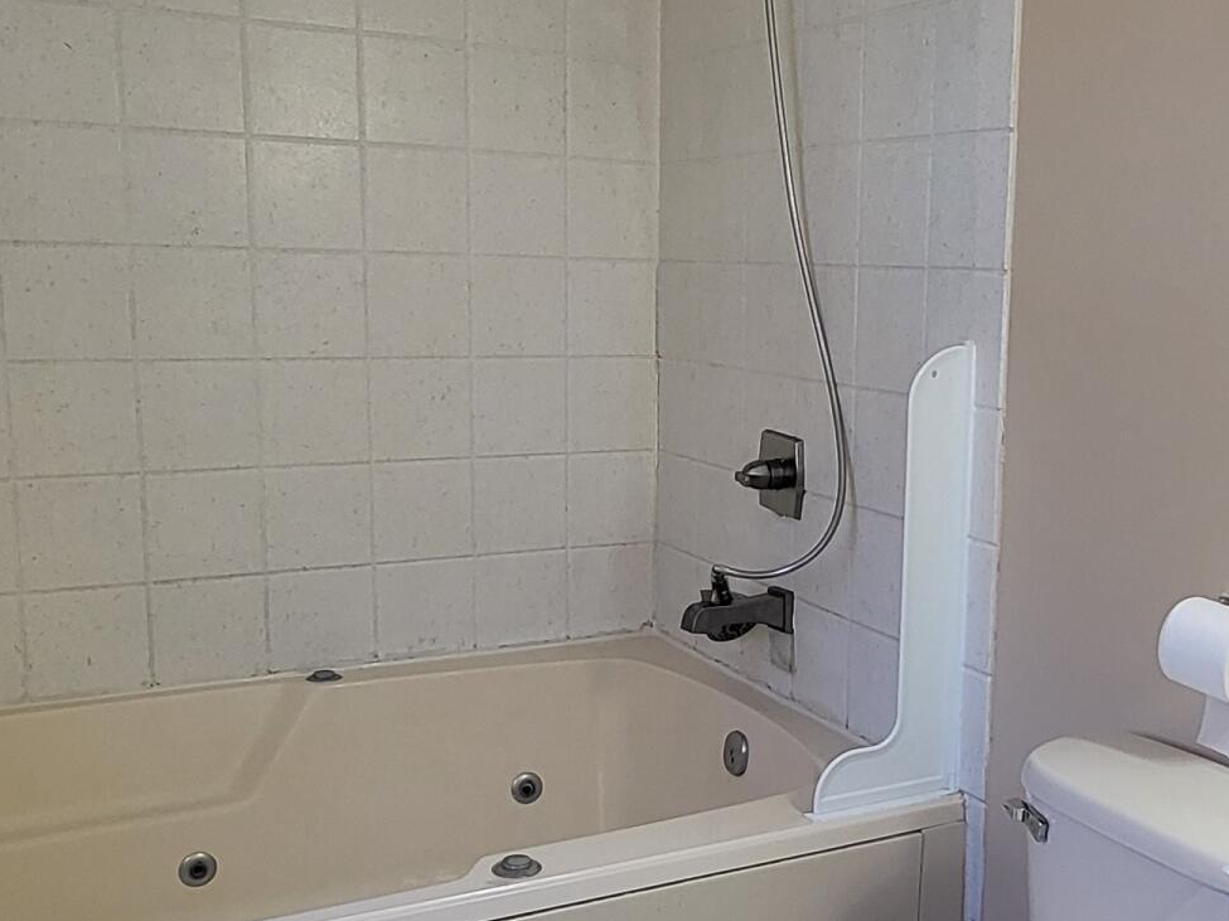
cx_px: 843
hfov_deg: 45.9
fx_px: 1420
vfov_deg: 35.9
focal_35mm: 40
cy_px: 508
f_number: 2.2
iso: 64
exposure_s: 1/60
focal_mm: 1.74
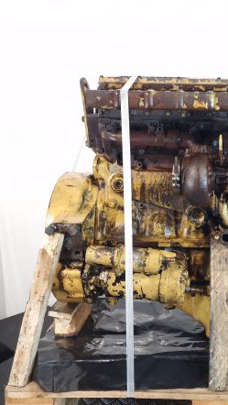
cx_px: 221
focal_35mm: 34
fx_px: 365
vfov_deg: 58.0
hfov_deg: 32.3
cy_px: 202
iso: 125
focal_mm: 6.4
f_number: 1.8
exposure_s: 1/50
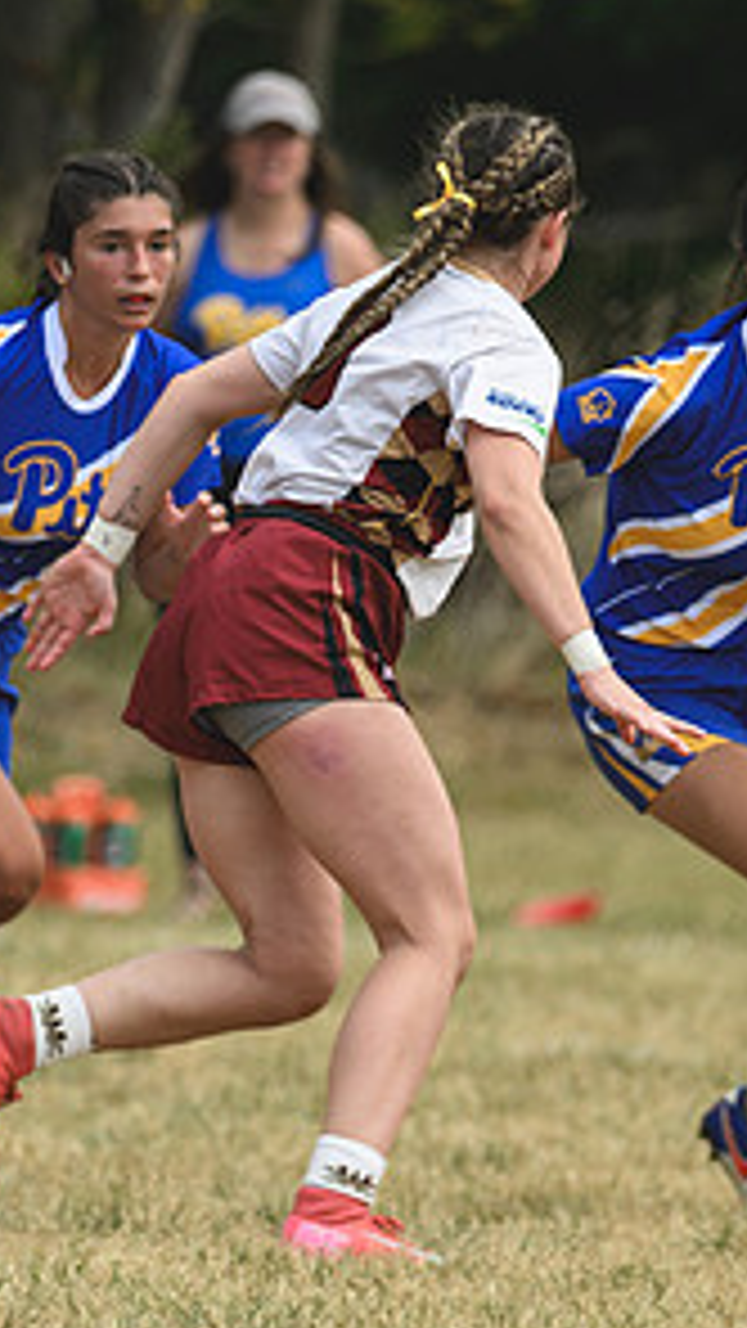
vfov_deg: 1.7
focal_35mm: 1298
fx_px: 45694
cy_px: 531
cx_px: 158
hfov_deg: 0.9
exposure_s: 1/1000
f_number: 6
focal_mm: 420
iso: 250
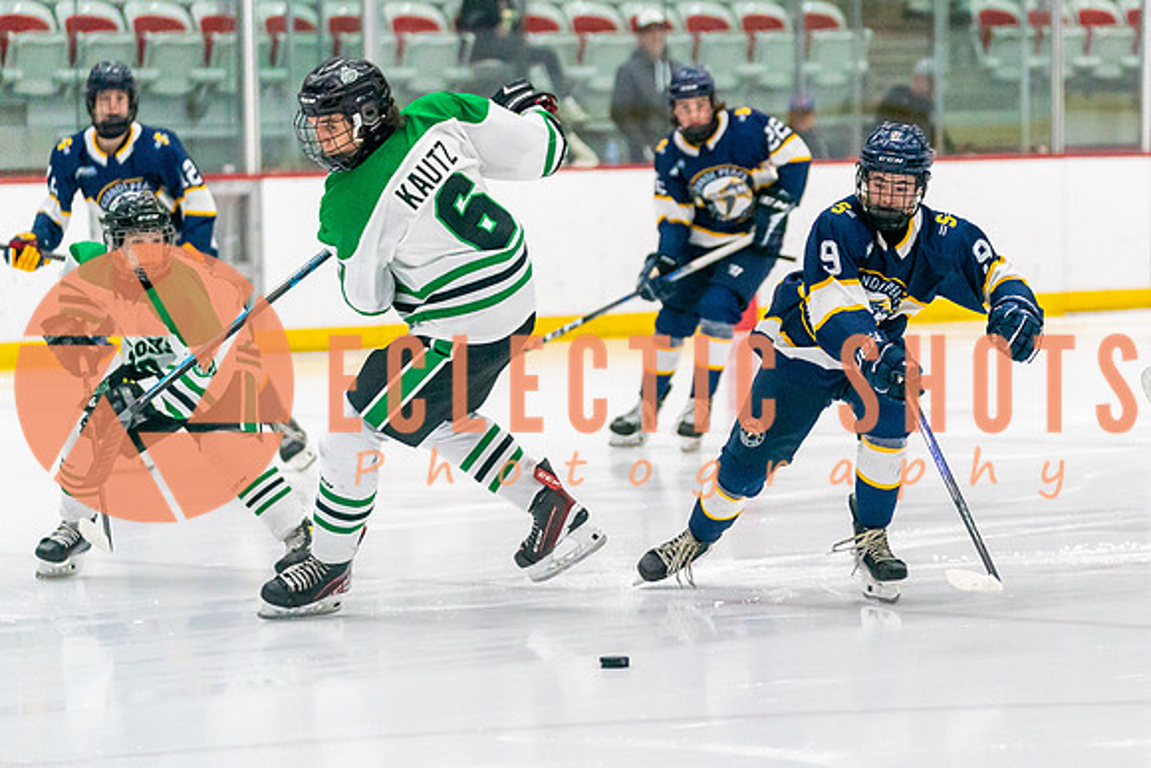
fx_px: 5955
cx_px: 802
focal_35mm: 186
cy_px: 445
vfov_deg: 7.4
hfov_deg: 11.0
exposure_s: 1/1600
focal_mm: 118
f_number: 2.8
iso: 4000
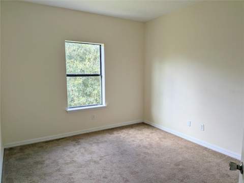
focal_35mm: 24
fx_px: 169
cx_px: 122
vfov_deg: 56.8
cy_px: 92
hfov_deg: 71.6
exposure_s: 1/906
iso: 26
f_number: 1.7
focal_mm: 4.53
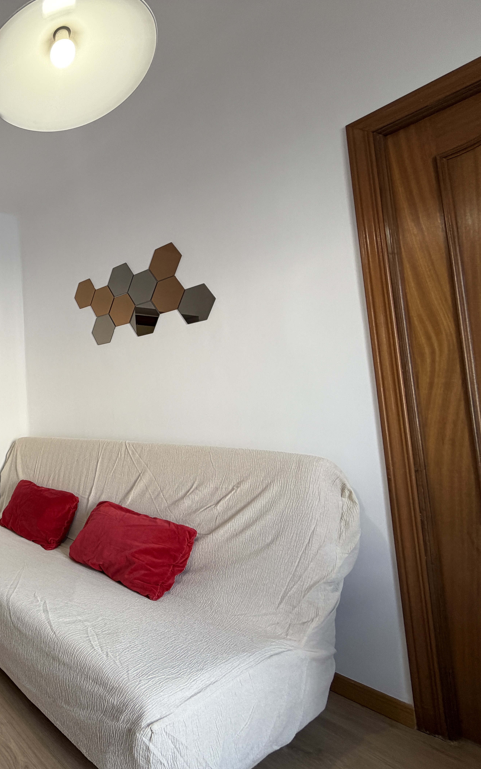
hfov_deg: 47.0
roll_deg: +1.8
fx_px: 419
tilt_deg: +4.2
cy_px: 386
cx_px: -24
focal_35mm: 20
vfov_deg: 85.1
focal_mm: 2.22
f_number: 2.2
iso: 100
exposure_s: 1/121
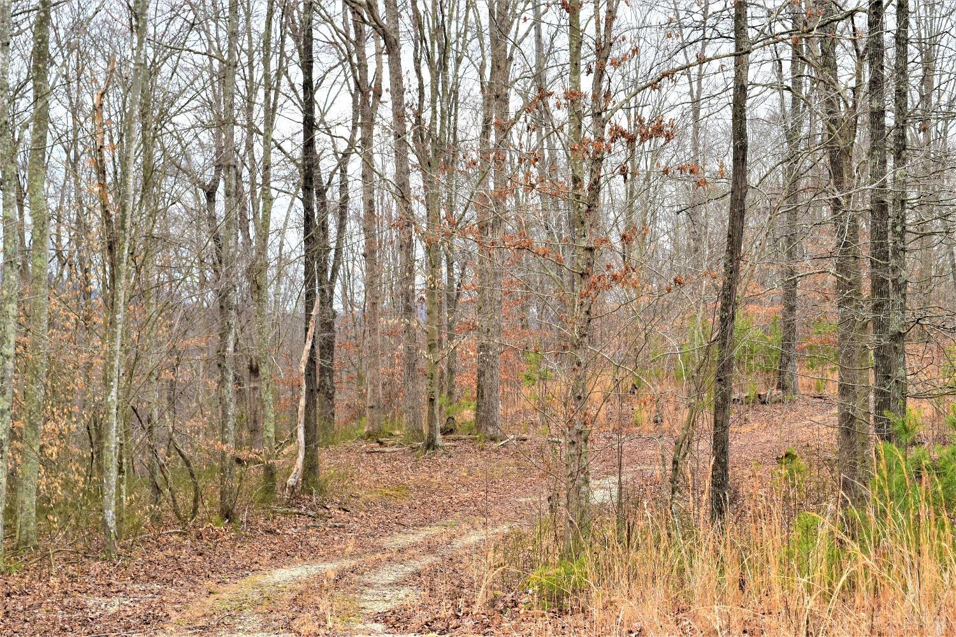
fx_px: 2071
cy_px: 318
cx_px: 478
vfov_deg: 17.5
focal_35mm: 78
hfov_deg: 26.0
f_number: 9.5
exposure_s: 1/180
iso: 400
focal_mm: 52
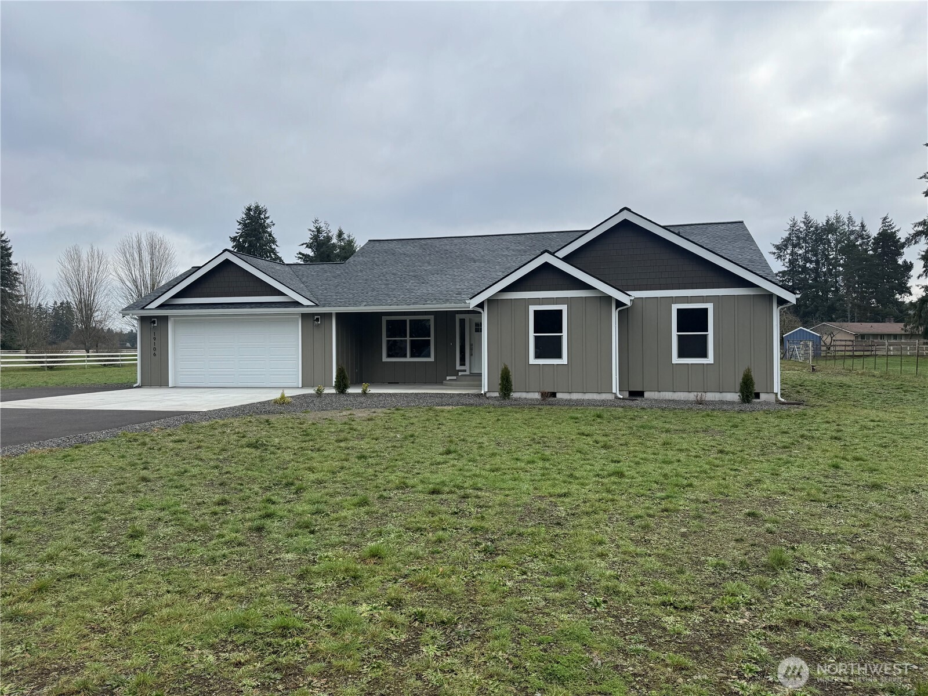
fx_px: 643
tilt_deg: -0.9
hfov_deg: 71.6
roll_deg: +0.5
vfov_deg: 56.8
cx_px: 464
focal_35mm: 24
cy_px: 348
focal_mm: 6.76
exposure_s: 1/1818
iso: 80
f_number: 1.78
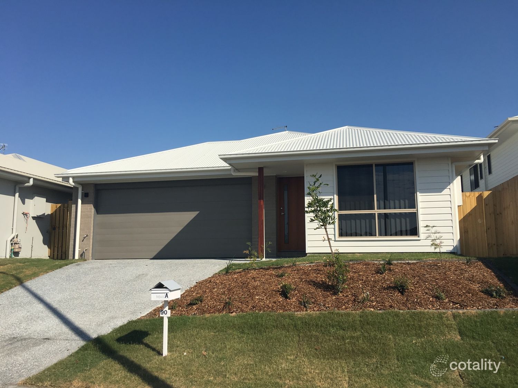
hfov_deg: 61.7
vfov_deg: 48.2
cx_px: 259
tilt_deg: +9.3
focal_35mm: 29
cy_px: 194
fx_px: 434
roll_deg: -0.5
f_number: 2.2
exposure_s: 1/2404
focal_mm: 4.15
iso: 25
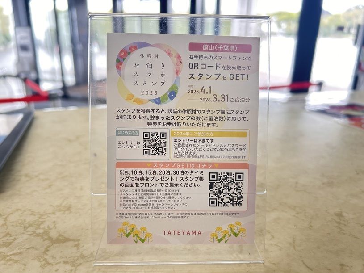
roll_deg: -1.0
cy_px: 136
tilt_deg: -20.1
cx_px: 182
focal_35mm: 26
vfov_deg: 53.1
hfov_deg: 67.3
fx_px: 273
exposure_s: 1/50
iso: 125
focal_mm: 5.7
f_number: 1.5
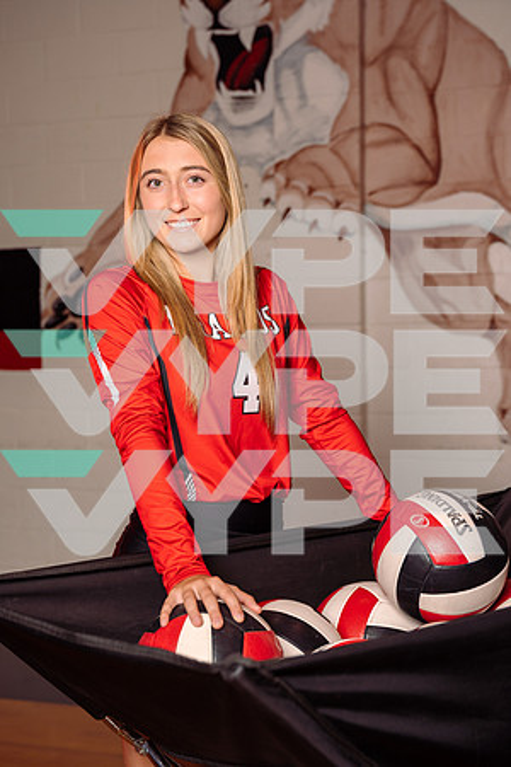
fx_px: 1214
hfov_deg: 23.8
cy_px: 384
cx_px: 256
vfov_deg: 35.1
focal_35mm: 57
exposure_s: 1/200
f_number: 4.5
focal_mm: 57
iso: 125
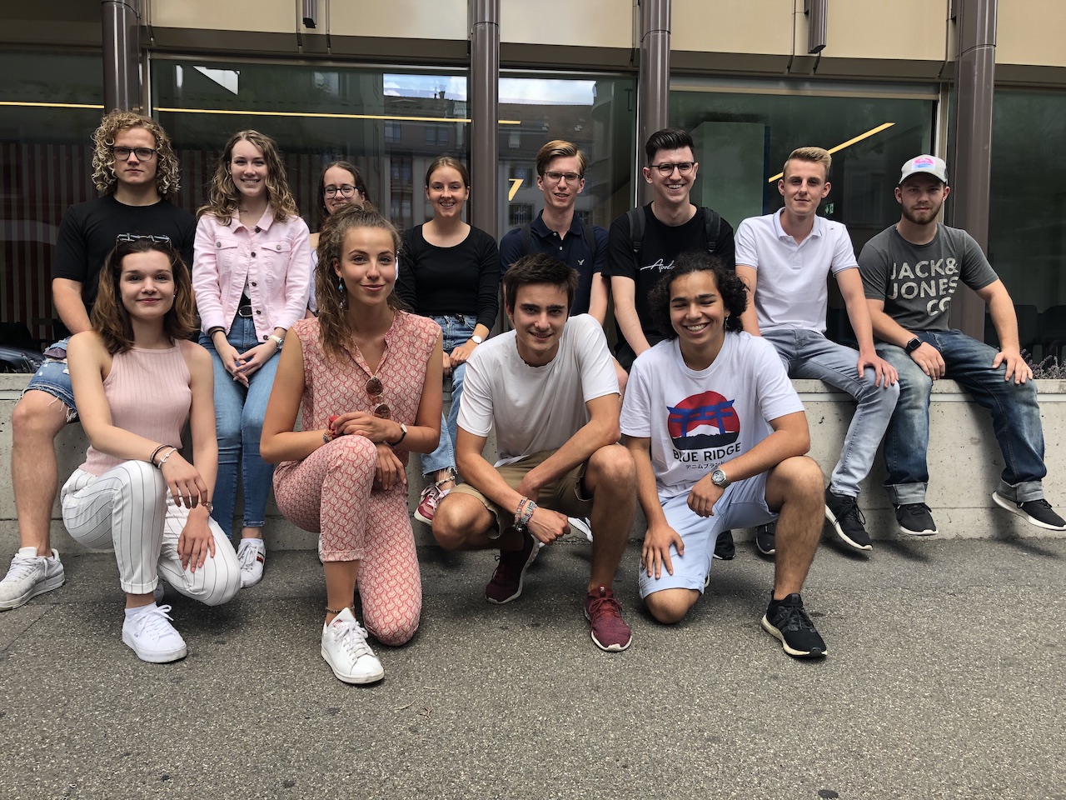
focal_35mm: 28
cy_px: 400
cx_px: 533
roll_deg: +0.8
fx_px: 862
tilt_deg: -2.2
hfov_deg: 63.4
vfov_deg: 49.7
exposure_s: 1/203
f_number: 1.8
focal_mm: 3.99
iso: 20
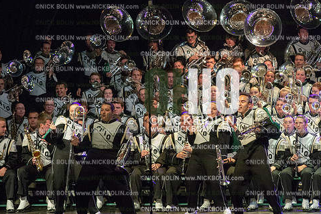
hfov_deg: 8.5
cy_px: 100
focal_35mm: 242
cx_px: 192
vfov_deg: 5.7
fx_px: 2157
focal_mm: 200
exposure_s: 1/400
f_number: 5.6
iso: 8000
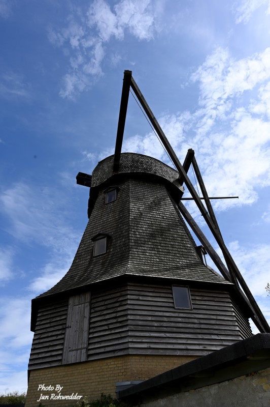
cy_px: 204
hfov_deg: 53.1
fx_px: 270
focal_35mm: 24
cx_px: 135
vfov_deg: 73.8
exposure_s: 1/250
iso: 100
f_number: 10
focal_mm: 24
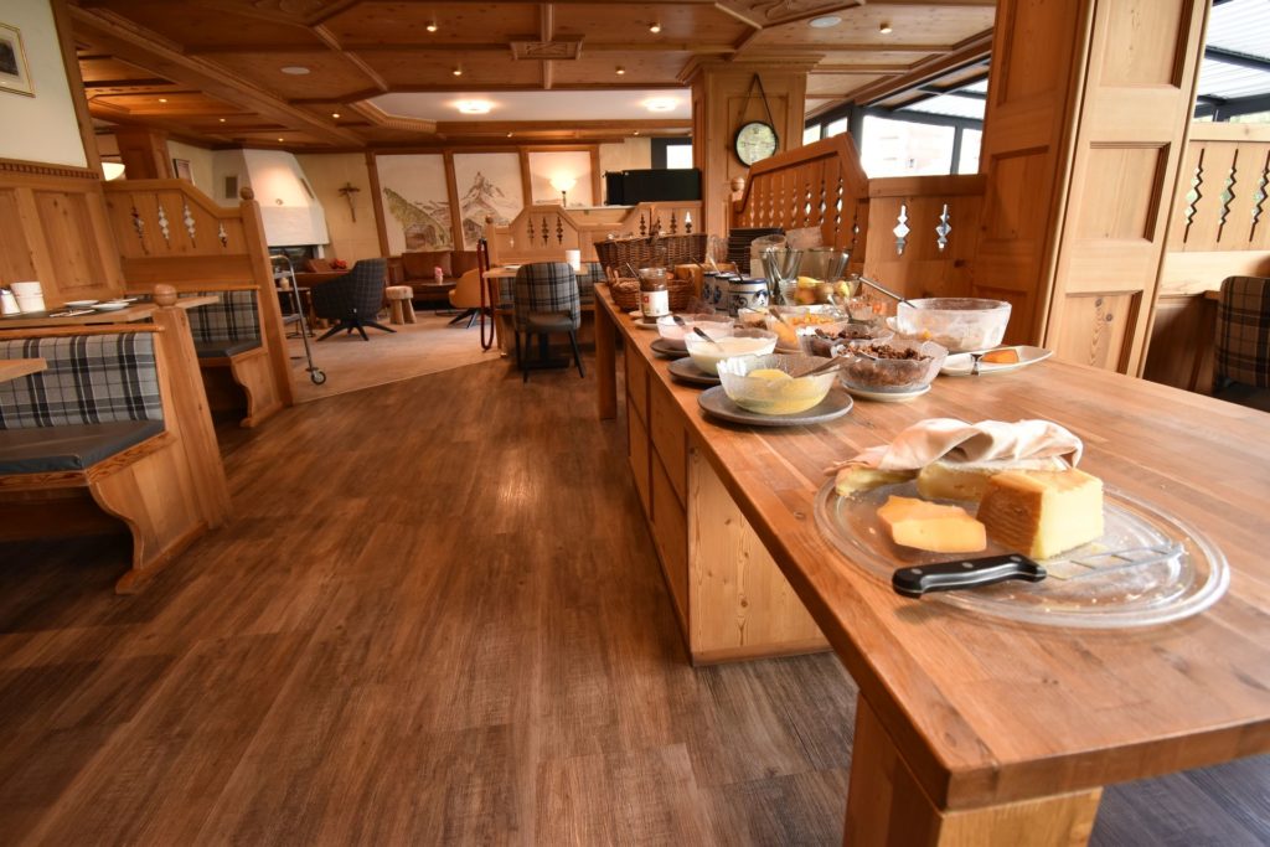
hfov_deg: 92.4
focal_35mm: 17
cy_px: 424
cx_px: 635
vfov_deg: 69.7
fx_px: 609
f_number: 4.8
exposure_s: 1/30
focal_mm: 11.5
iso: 500
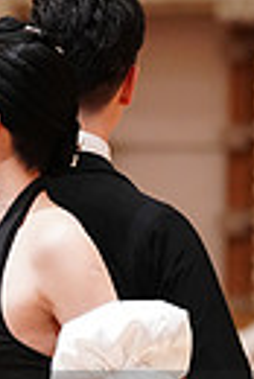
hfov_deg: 3.1
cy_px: 469
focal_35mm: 441
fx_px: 4655
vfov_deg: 4.7
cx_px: 66
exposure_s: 1/320
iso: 3200
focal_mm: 99
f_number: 2.8
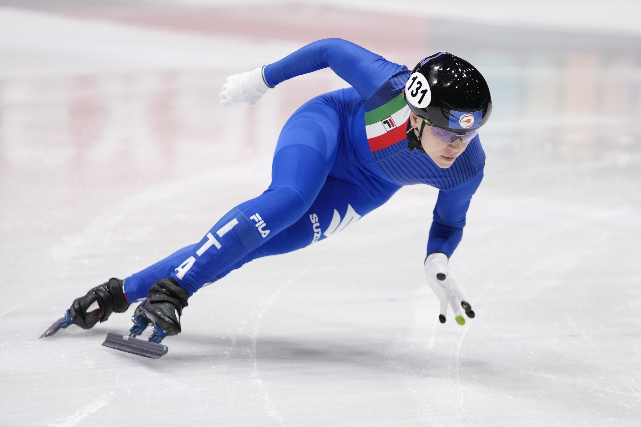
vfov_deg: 6.9
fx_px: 3561
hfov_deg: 10.3
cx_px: 320
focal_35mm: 200
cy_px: 214
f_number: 2.8
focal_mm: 200
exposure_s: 1/1600
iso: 3200
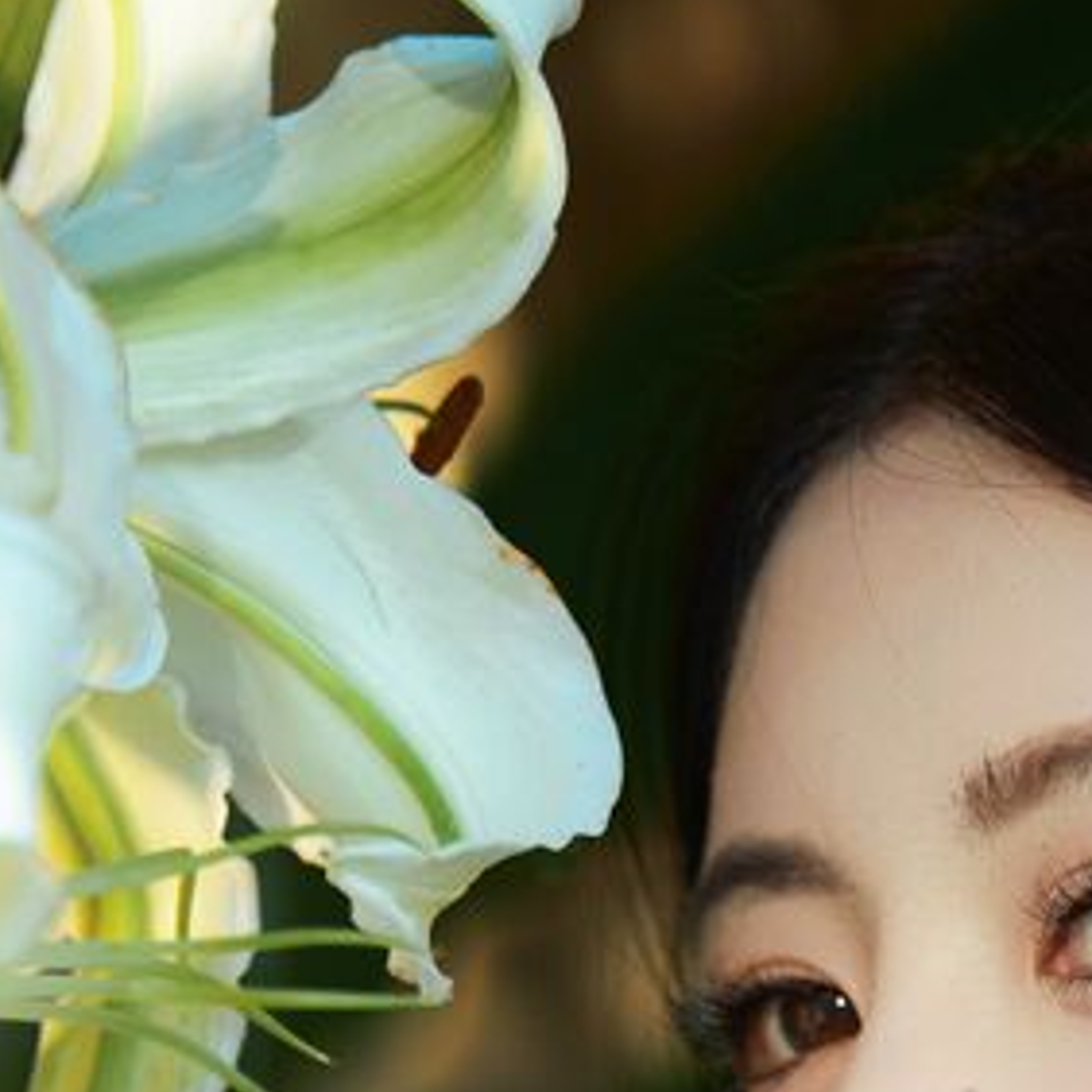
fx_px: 9672
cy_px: 1320
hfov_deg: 6.4
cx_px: 1011
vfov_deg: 6.4
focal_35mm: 271
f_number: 2.8
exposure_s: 1/400
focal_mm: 75
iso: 160
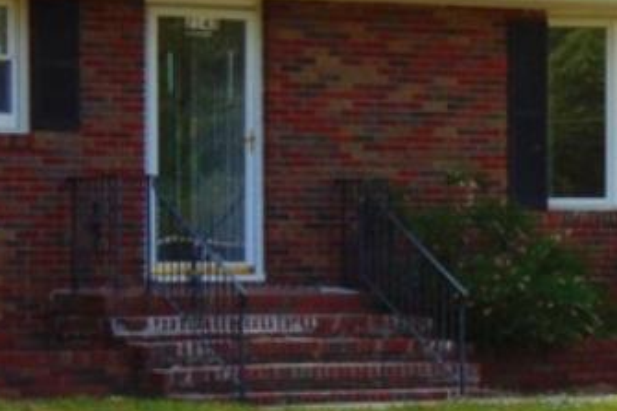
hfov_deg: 10.9
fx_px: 3220
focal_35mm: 188
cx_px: 359
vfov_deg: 7.3
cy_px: 356
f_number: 8.7
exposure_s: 1/400
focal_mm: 7.6
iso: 80
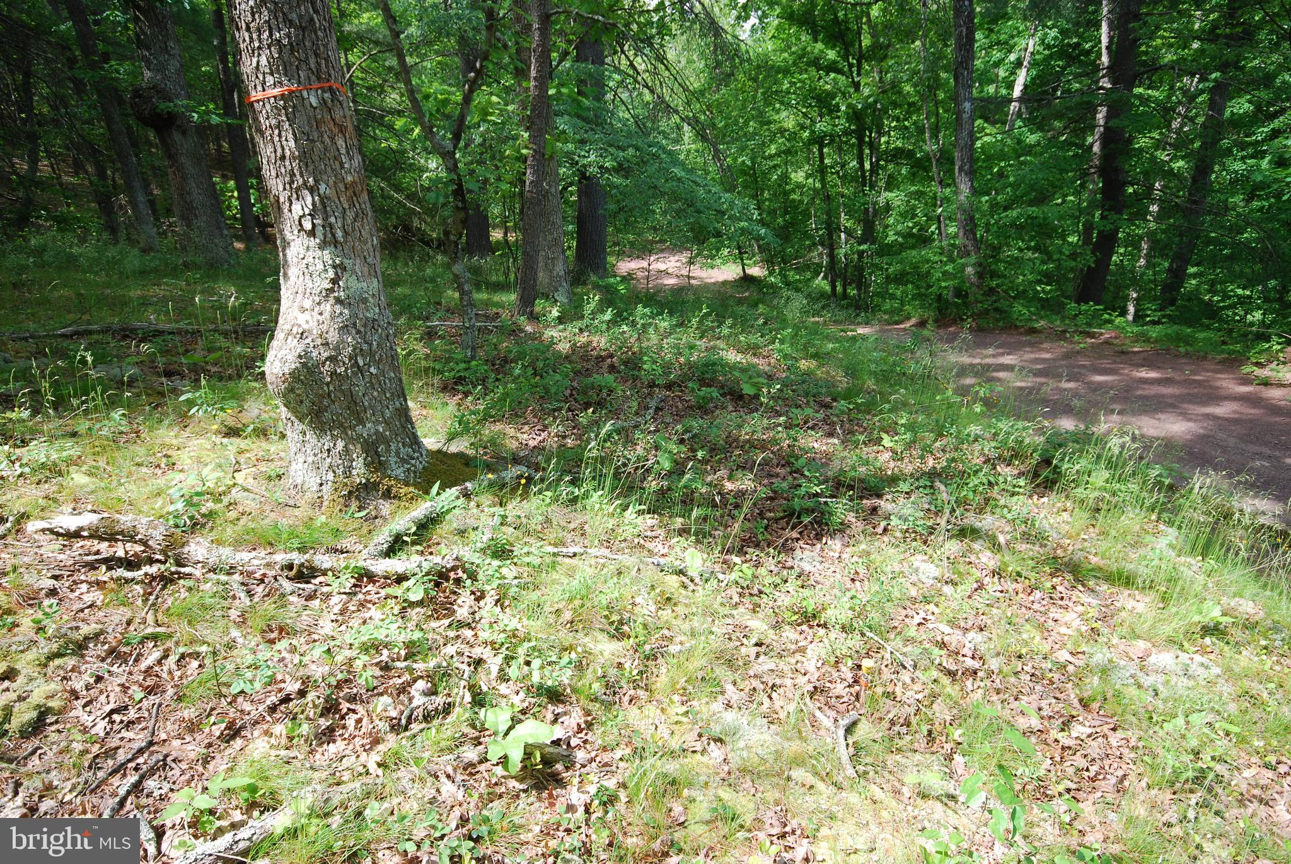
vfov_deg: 59.6
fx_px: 754
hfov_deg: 81.1
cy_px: 432
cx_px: 646
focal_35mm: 21
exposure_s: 1/60
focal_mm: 14
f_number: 8
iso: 200
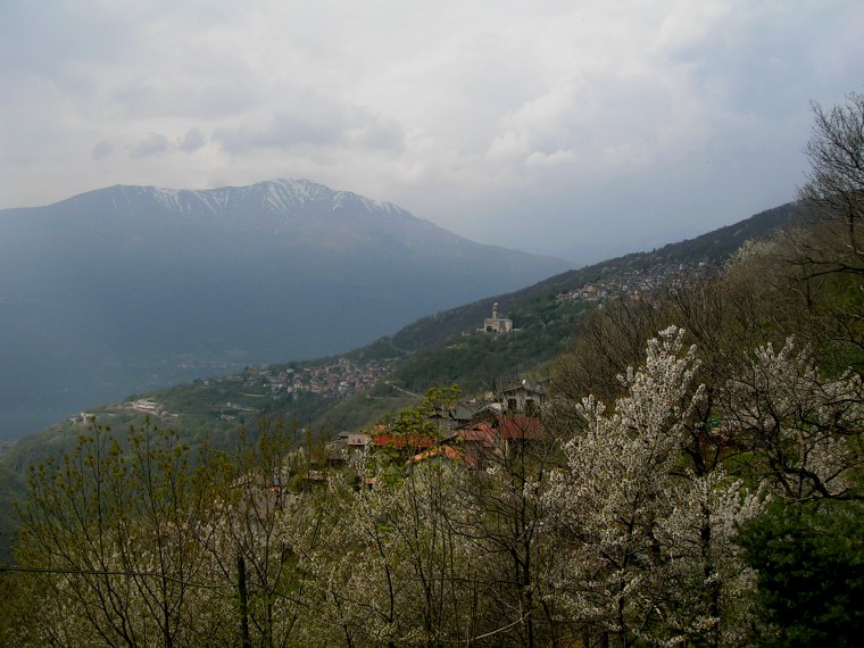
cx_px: 432
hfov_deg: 52.6
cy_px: 324
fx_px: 874
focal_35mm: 35
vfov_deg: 40.7
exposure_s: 1/438
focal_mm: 5.4
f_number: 4.8
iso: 50
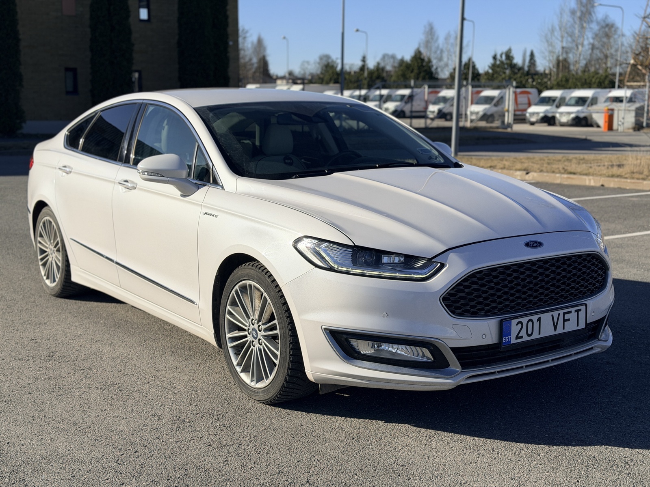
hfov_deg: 39.7
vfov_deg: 30.3
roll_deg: +0.5
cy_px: 244
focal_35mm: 48
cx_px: 325
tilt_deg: -9.8
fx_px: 901
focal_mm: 6.76
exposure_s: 1/9901
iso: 80
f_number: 1.78
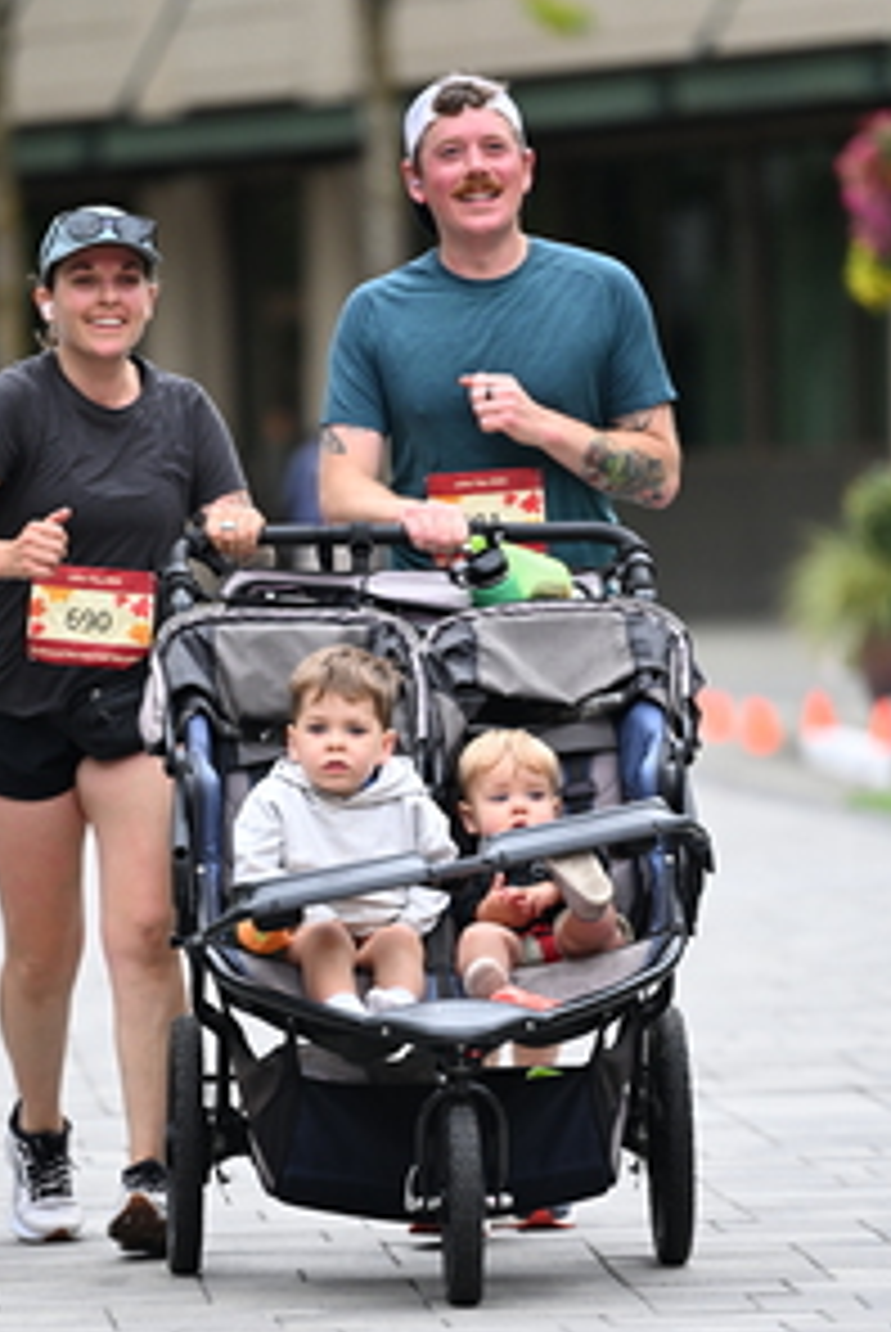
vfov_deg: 6.2
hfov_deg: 4.1
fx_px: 12370
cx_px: 443
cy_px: 774
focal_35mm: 334
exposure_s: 1/2000
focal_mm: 180
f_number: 2.8
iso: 640
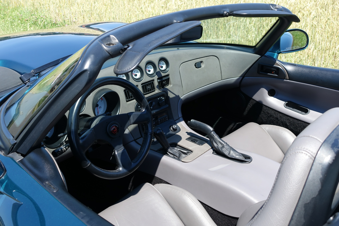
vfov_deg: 35.1
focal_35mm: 38
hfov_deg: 50.7
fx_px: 358
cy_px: 113
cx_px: 170
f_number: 4
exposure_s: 1/400
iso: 125
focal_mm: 13.92
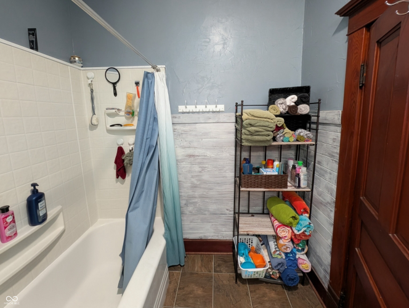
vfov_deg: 94.6
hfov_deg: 110.5
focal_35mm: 12
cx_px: 204
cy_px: 154
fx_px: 142
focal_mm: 2.23
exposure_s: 1/24
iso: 374
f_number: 1.95
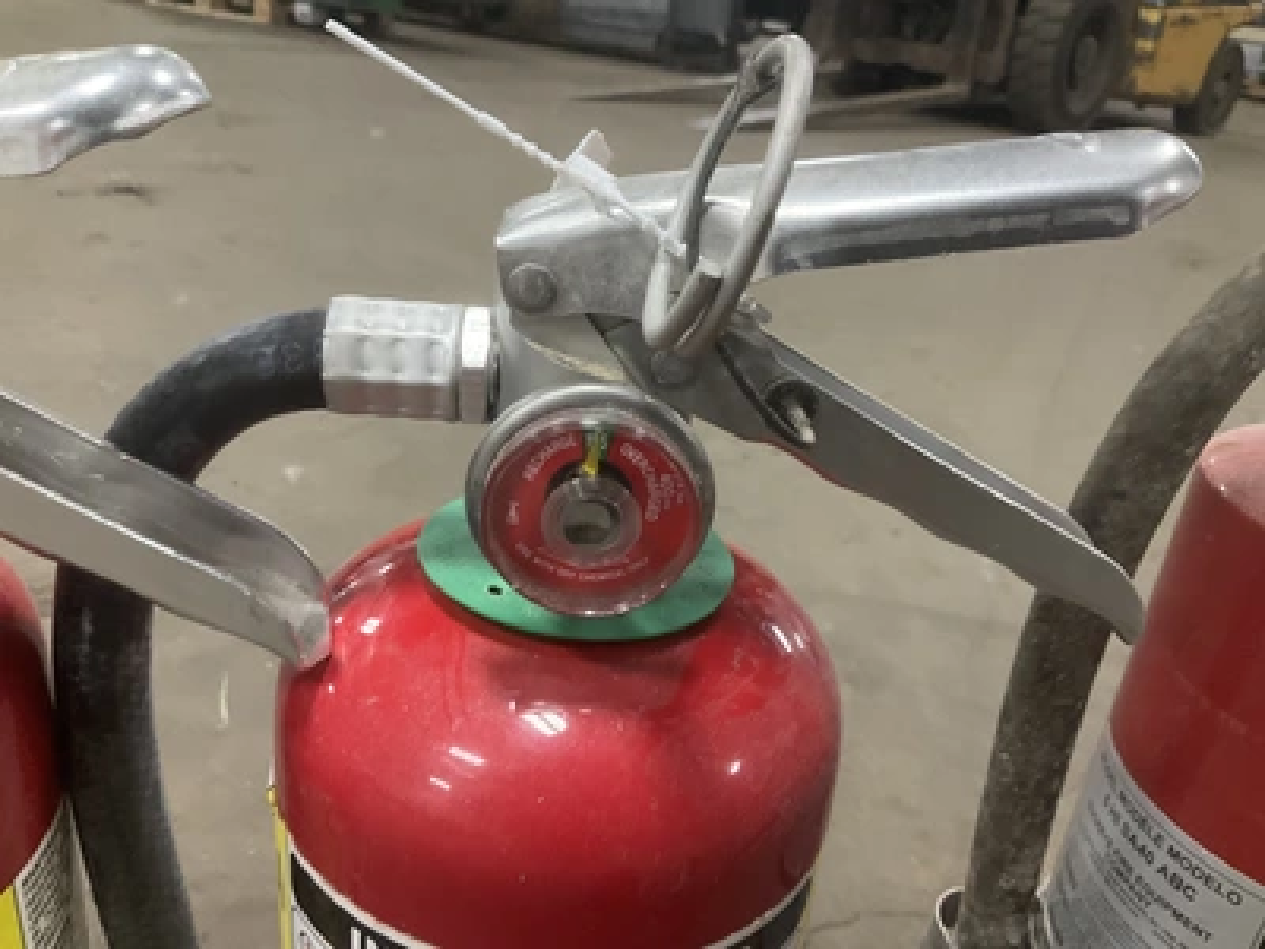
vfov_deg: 48.2
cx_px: 632
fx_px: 1060
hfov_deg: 61.7
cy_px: 474
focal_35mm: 29
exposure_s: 1/60
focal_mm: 3
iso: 250
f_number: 1.8
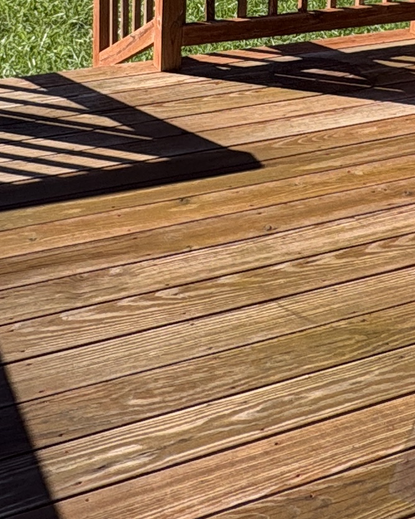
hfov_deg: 23.1
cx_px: 209
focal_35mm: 66
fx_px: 1013
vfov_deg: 26.5
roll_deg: -2.3
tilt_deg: -15.0
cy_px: -47
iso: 40
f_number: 2.2
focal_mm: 2.22
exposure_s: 1/1034
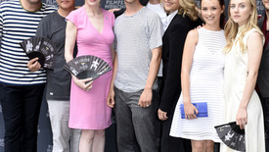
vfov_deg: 18.0
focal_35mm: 67
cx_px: 160
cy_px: 94
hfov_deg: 31.3
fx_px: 478
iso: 500
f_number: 6.3
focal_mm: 26
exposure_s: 1/100
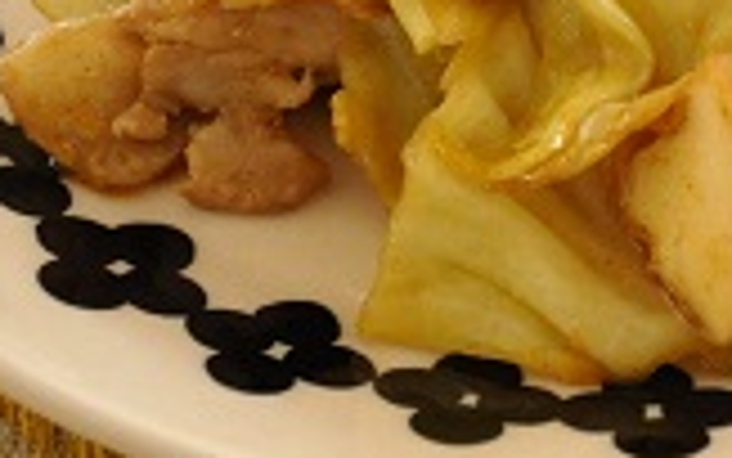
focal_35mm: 437
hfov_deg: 4.8
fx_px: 8715
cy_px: -166
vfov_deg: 3.0
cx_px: 631
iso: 1600
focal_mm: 85
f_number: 5.6
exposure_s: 1/80
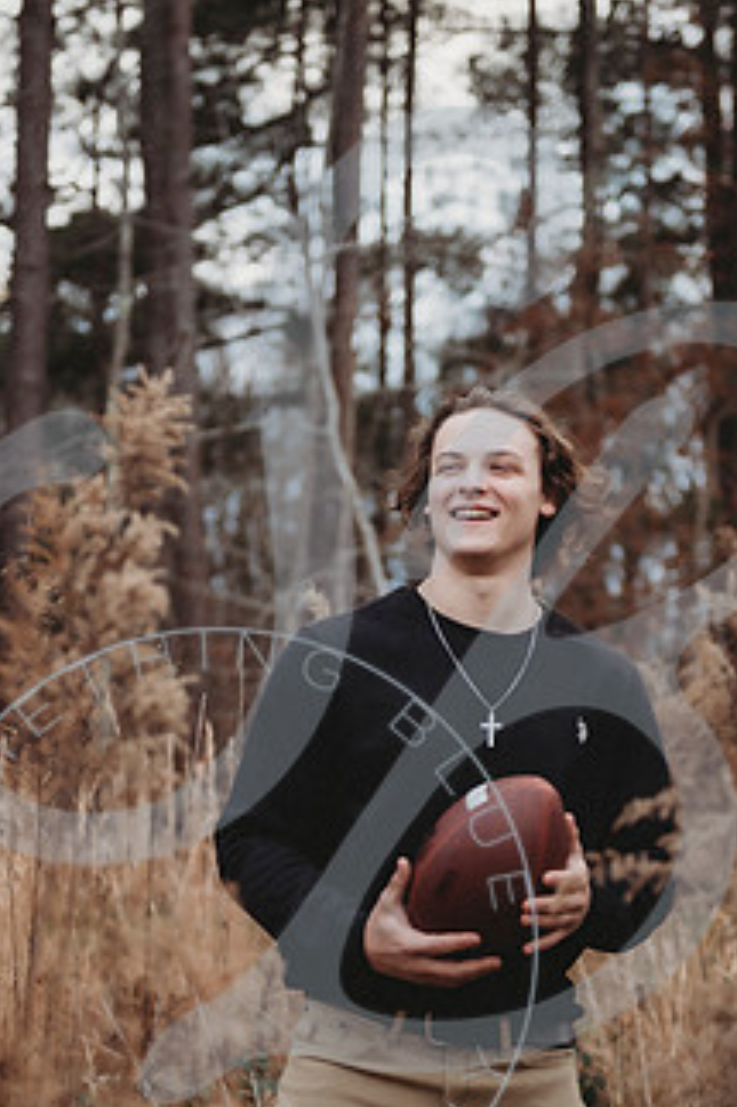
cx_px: 374
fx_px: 2398
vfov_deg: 25.9
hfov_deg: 17.5
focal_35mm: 78
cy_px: 685
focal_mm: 56
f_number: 2.8
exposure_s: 1/160
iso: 100
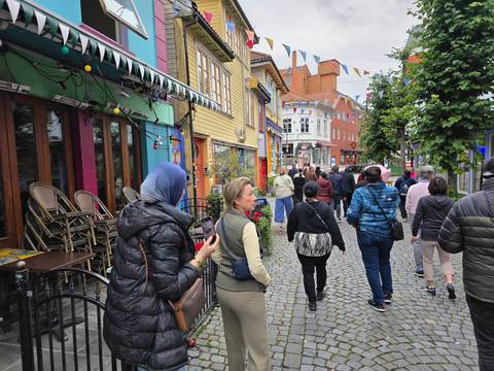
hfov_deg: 73.9
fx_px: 328
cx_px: 247
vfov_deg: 58.9
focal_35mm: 23
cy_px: 186
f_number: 1.7
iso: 40
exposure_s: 1/359
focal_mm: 6.3
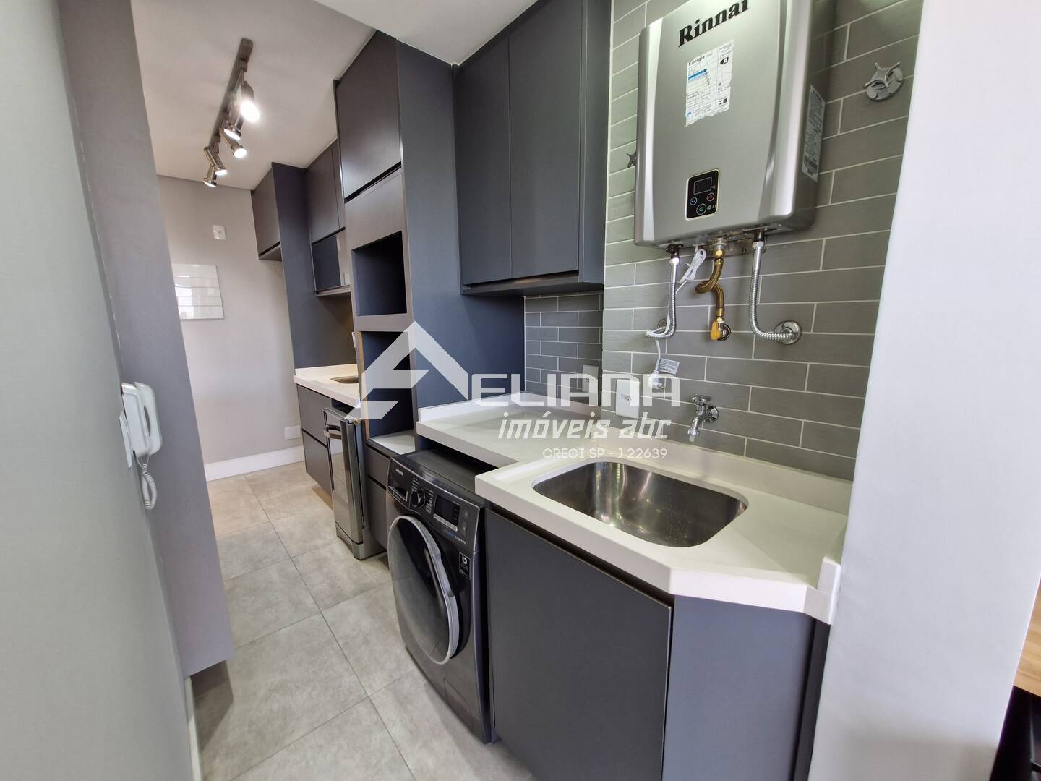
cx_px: 520
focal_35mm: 13
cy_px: 390
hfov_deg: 106.2
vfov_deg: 89.9
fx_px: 391
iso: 80
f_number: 2.2
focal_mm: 1.74
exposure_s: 1/60
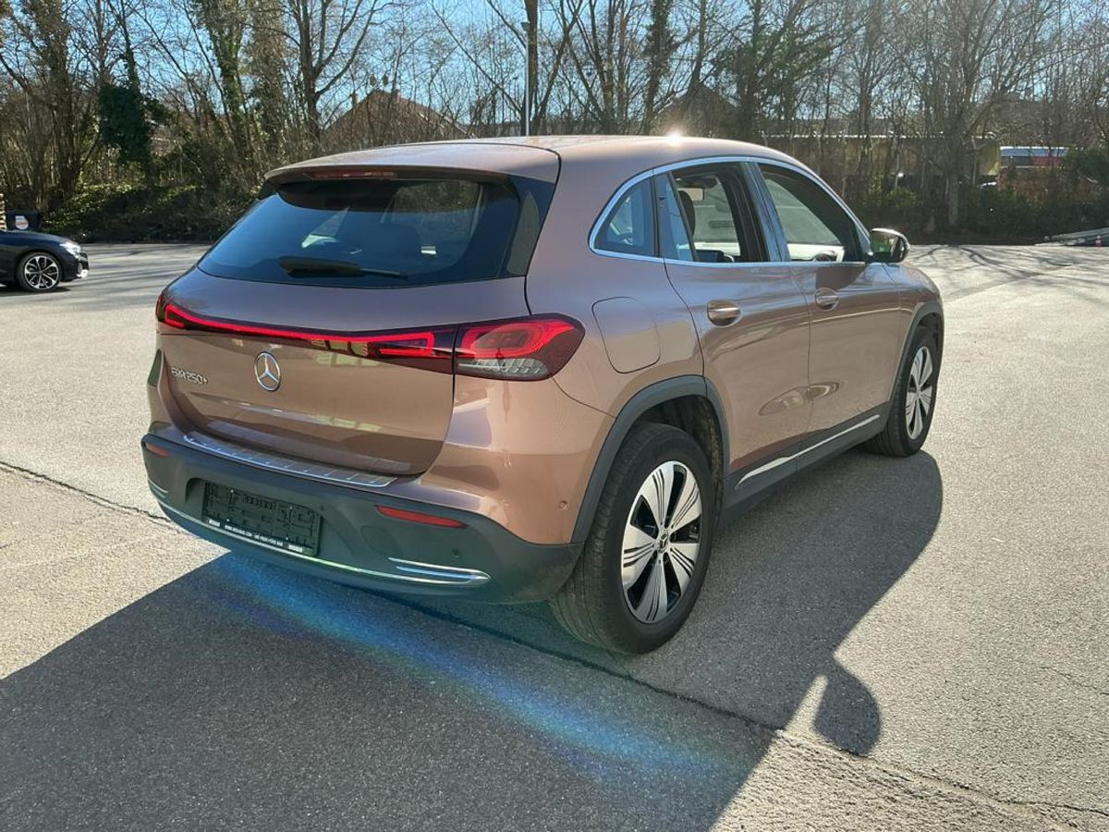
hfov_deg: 61.7
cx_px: 554
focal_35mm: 29
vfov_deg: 48.2
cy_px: 416
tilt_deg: -12.5
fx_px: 929
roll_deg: -1.6
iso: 25
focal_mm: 3
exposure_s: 1/657
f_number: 1.8
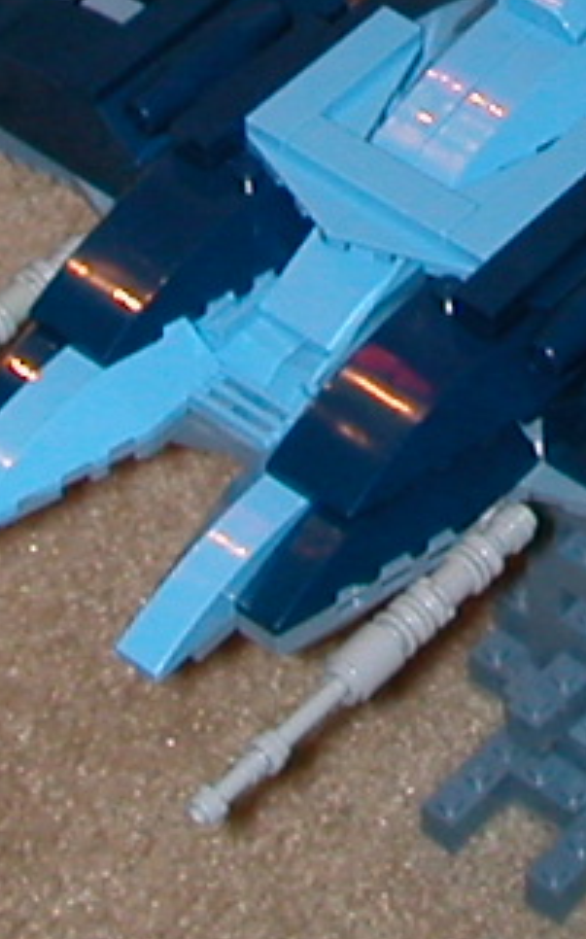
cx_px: 883
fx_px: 3990
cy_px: -210
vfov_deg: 13.0
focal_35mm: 156
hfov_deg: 8.2
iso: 100
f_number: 2.7
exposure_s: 1/59.9
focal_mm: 5.6
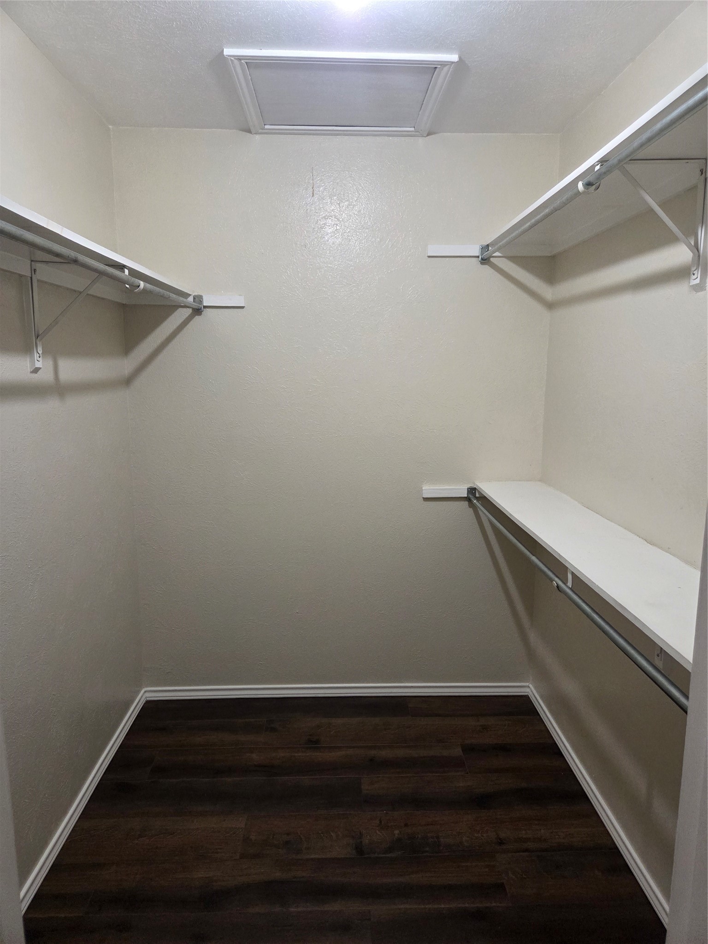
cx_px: 354
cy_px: 472
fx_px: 627
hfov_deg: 58.9
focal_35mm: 23
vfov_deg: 73.9
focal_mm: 5.4
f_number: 1.8
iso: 400
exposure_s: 1/120
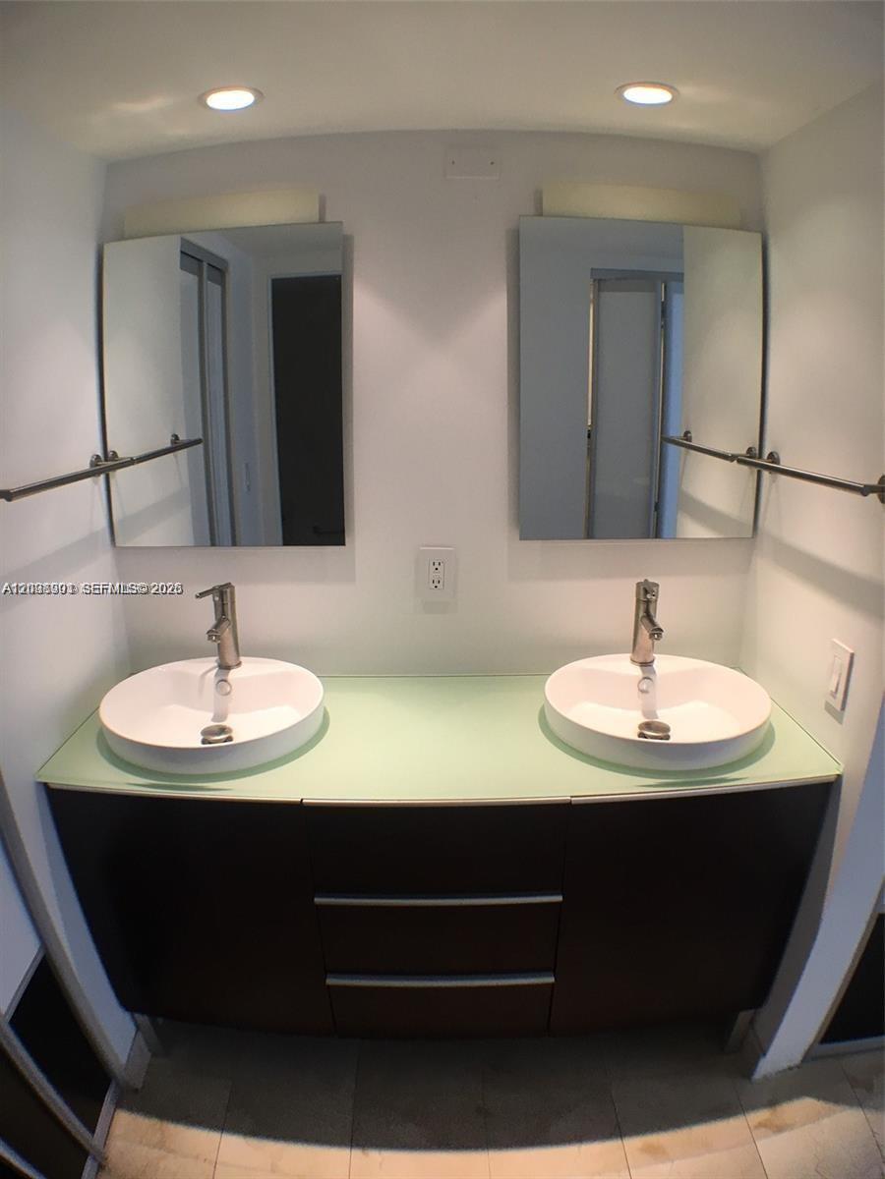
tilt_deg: -13.4
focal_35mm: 29
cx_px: 442
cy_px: 590
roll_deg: +0.0
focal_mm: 4.15
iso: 40
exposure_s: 1/30
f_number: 2.2
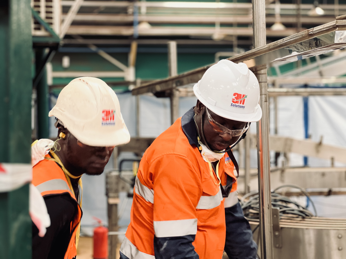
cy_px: 130
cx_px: 173
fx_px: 770
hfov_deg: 25.3
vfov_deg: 19.1
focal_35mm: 77
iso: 250
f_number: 2.8
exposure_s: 1/40
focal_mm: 9
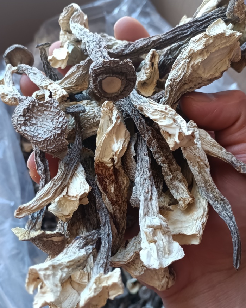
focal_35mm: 31
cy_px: 147
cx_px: 125
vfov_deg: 57.1
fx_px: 282
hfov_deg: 47.1
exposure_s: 1/100
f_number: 1.8
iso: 275
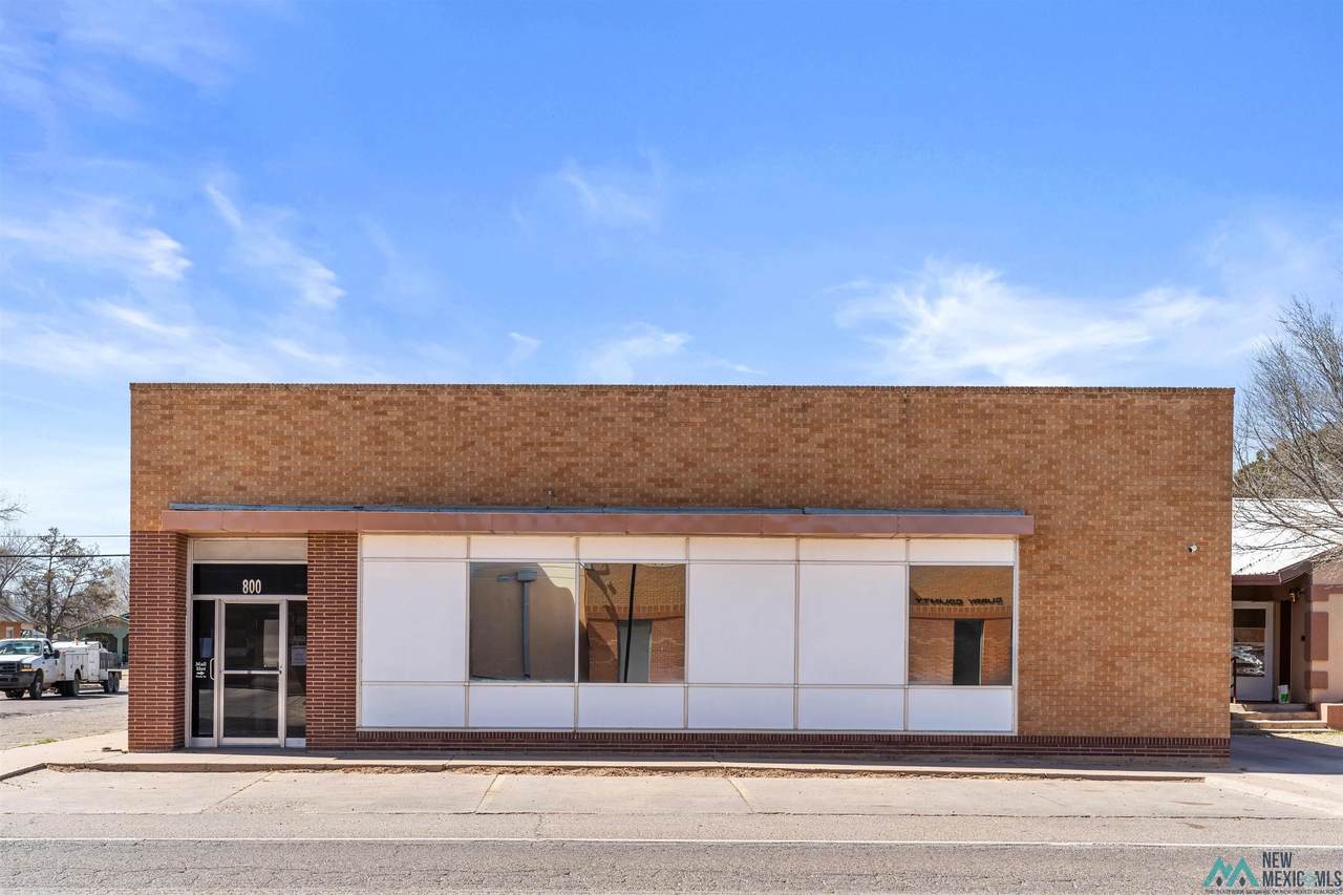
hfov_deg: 44.1
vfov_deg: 30.2
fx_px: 1656
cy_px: 448
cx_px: 672
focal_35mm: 44
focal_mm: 44.4
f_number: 10
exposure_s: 1/125
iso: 100
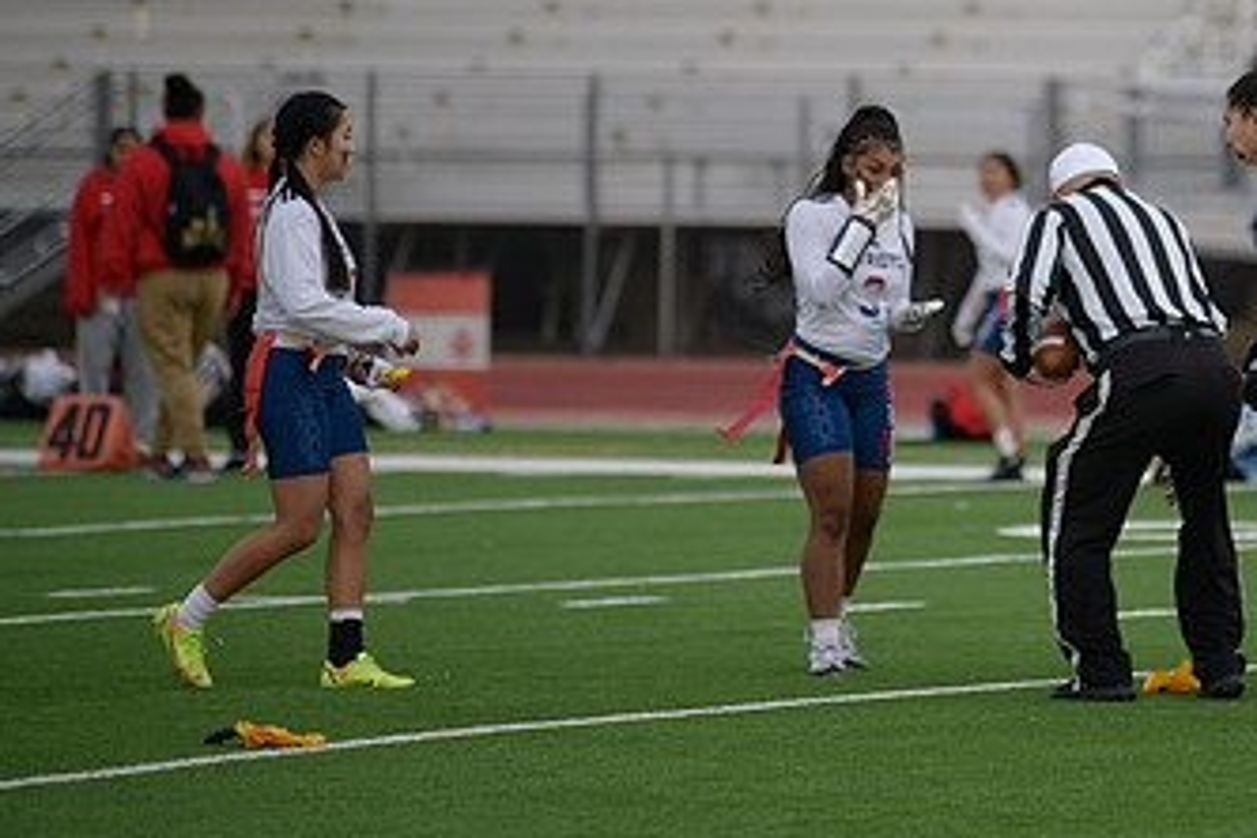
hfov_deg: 5.9
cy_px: 157
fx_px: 12150
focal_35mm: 348
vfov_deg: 3.9
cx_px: 1083
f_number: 2.8
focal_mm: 200
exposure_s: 1/3200
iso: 1250
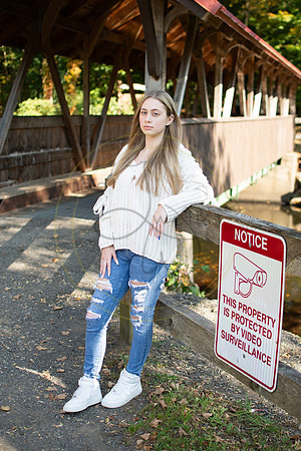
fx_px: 652
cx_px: 150
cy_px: 226
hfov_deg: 26.0
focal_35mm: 52
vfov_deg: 38.2
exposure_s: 1/400
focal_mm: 35
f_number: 2.8
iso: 100
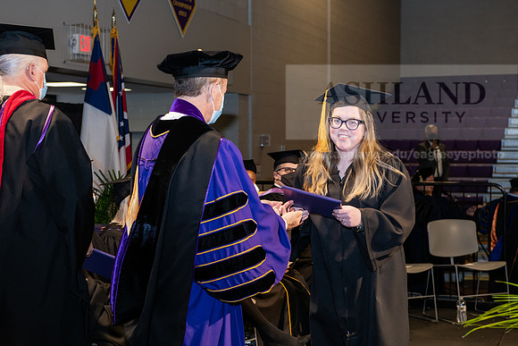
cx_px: 259
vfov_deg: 19.5
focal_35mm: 70
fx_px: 1007
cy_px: 173
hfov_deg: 28.8
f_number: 6.3
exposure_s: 1/200
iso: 1600
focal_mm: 70
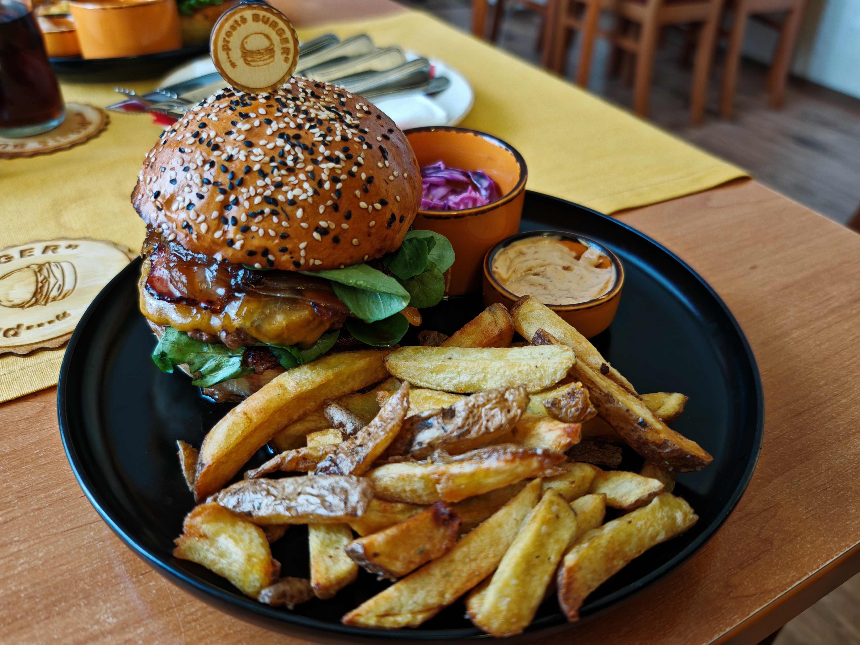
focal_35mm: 27
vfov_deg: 51.4
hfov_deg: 65.3
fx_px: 671
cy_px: 322
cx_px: 430
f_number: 1.4
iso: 320
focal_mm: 6.83
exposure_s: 1/33
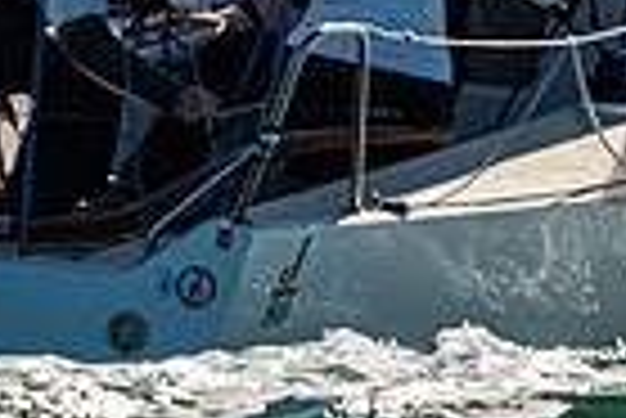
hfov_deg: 2.0
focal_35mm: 1006
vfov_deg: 1.4
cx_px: 209
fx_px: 17511
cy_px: -547
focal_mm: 210
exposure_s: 1/2000
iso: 400
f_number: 9
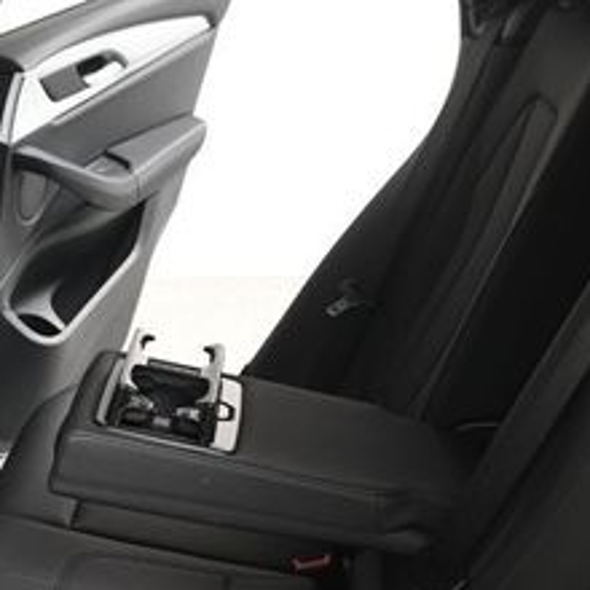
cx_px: 172
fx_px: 1427
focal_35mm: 74
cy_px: 526
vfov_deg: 22.8
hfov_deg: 23.2
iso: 100
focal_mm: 20
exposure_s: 1/160
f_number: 4
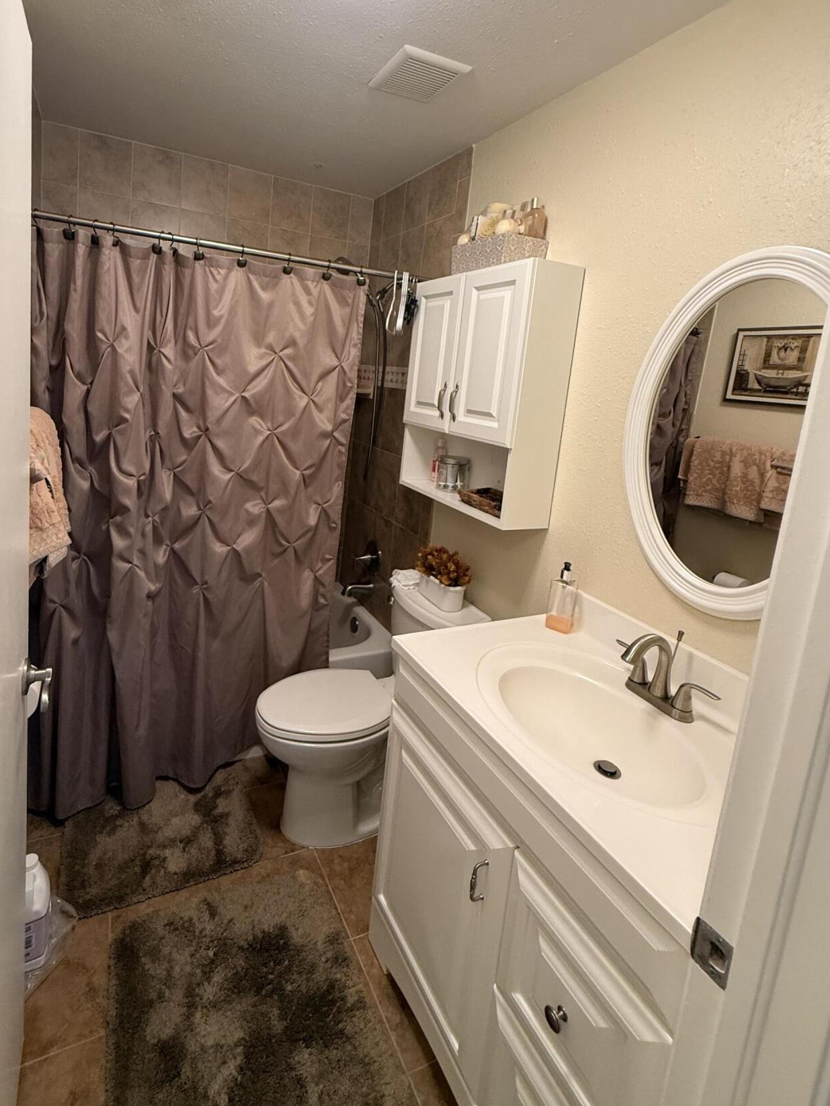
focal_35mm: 17
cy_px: 449
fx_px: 544
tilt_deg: -7.6
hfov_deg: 74.1
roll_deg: -5.3
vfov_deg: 90.0
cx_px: 340
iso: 320
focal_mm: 2.22
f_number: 2.2
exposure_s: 1/60
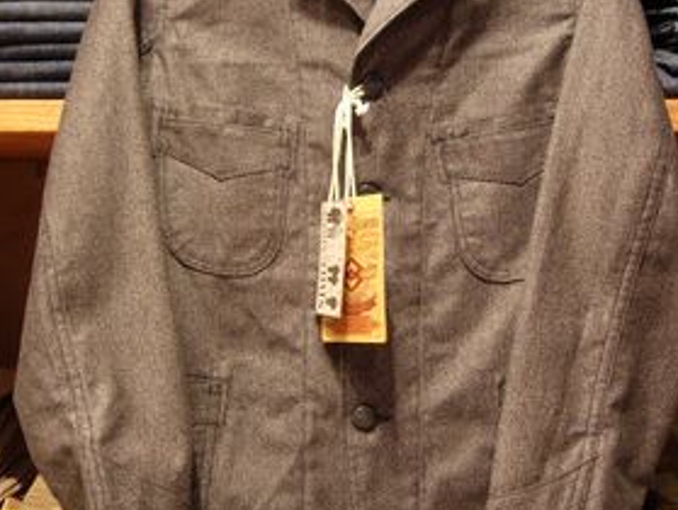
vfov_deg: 21.6
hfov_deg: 28.5
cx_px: 355
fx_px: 1334
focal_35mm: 68
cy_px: 203
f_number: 2.8
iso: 168
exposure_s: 1/4
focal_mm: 7.8
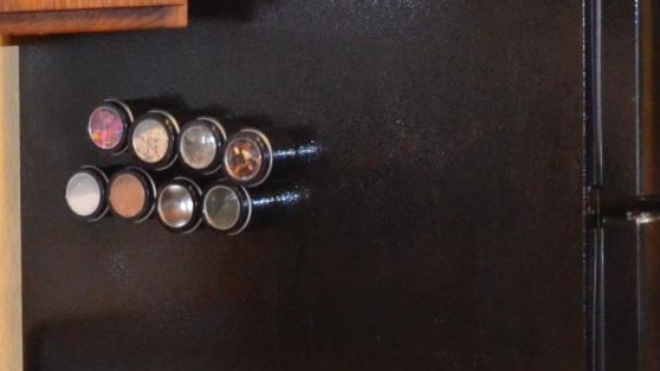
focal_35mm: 194
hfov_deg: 10.9
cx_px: 775
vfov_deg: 6.3
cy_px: 76
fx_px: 3392
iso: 1100
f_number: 3.8
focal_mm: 23
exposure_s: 1/60
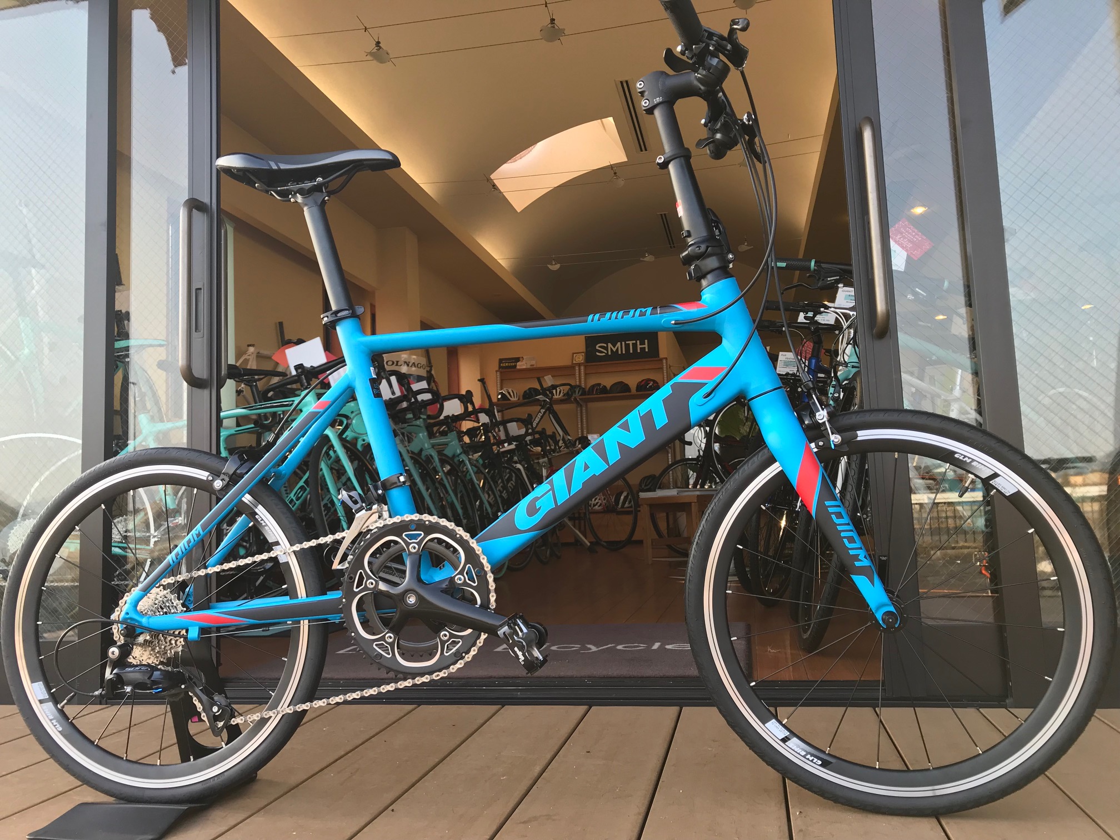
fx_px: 906
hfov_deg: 63.4
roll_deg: +1.7
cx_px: 560
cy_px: 420
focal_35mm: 28
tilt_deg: +5.8
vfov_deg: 49.7
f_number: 1.8
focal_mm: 3.99
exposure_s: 1/126
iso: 20
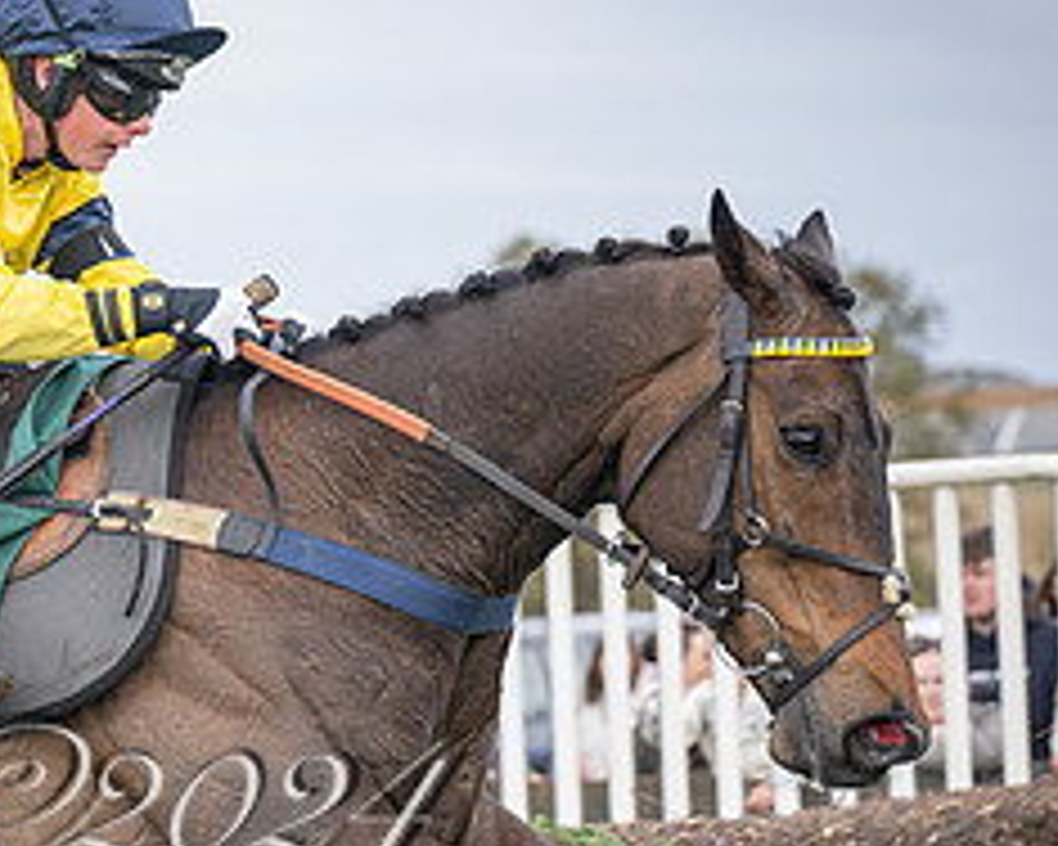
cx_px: 84
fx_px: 6200
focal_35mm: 198
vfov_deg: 7.8
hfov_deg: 9.7
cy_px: 650
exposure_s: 1/2000
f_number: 2.8
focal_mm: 70
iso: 400
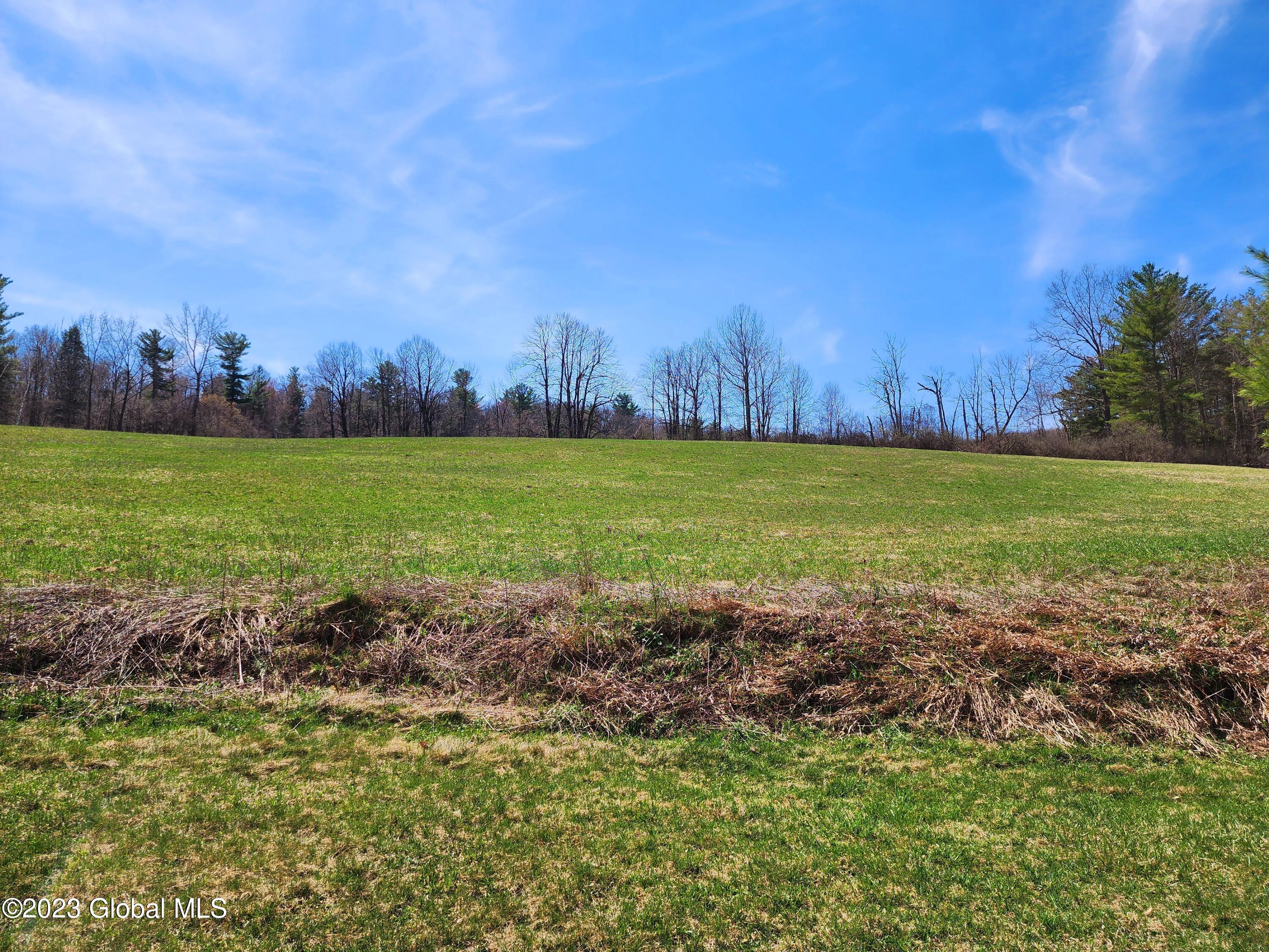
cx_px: 634
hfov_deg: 73.9
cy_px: 476
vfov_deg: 58.9
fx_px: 843
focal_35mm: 23
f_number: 1.8
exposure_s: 1/1429
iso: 12
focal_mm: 6.4
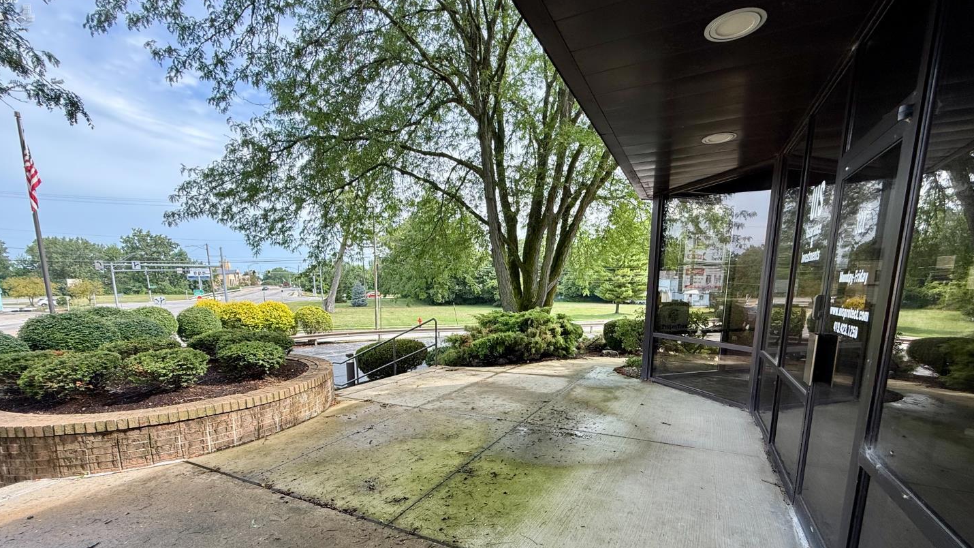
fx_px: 413
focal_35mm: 16
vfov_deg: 65.7
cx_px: 486
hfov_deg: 99.4
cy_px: 355
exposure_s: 1/368
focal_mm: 2.22
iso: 64
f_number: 2.2
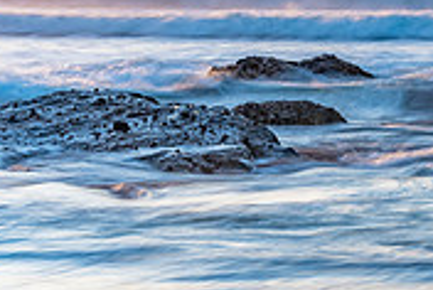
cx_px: 558
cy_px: 45
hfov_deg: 14.1
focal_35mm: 140
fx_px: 1687
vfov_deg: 9.8
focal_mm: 28
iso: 64
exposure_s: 1
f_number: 13
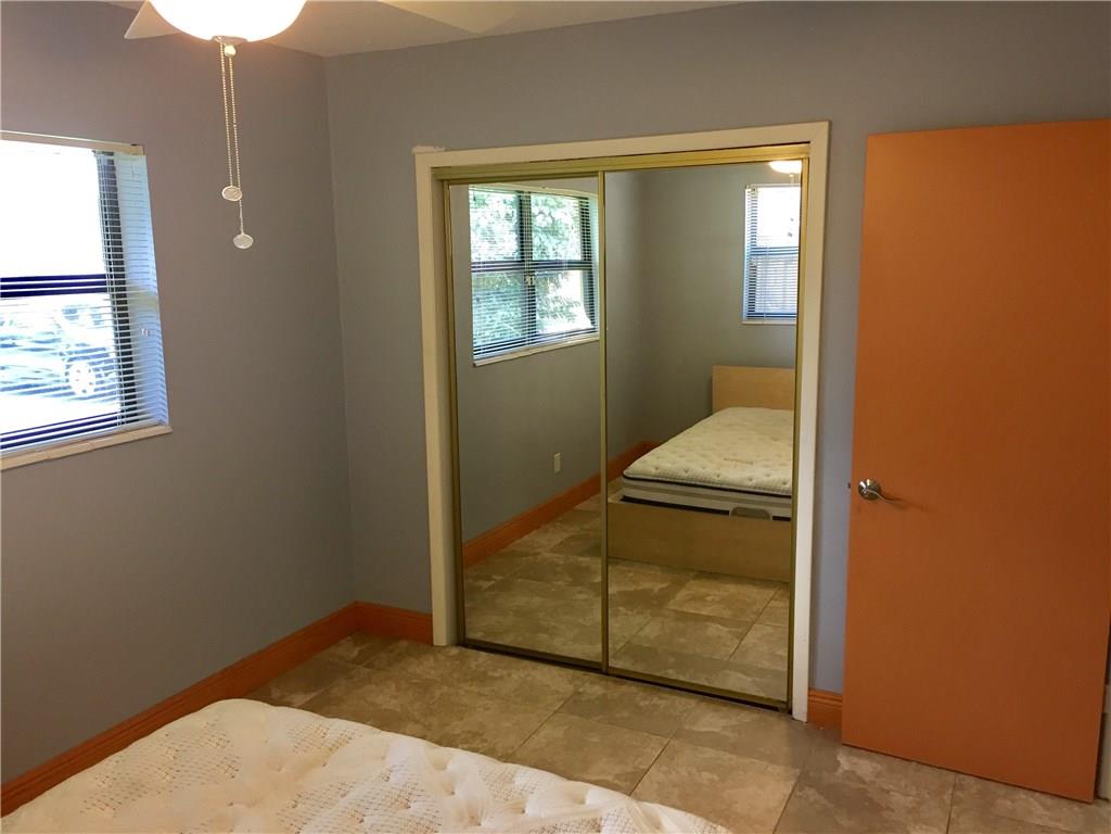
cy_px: 417
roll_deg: -0.1
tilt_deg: -10.4
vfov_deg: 48.2
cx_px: 556
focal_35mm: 29
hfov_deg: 61.7
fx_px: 931
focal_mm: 4.15
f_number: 2.2
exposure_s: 1/30
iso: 80
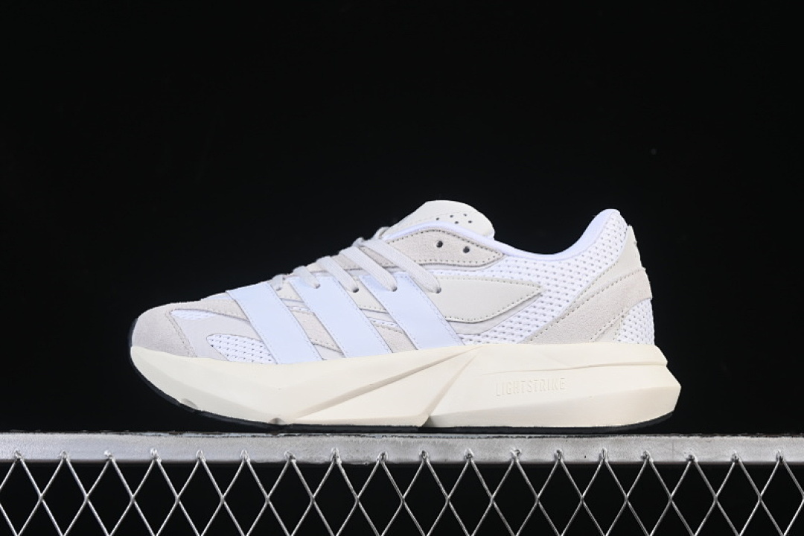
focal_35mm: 75
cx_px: 402
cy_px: 268
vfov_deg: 18.2
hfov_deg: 27.0
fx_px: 1675
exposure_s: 1/80
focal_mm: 50
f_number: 8
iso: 160
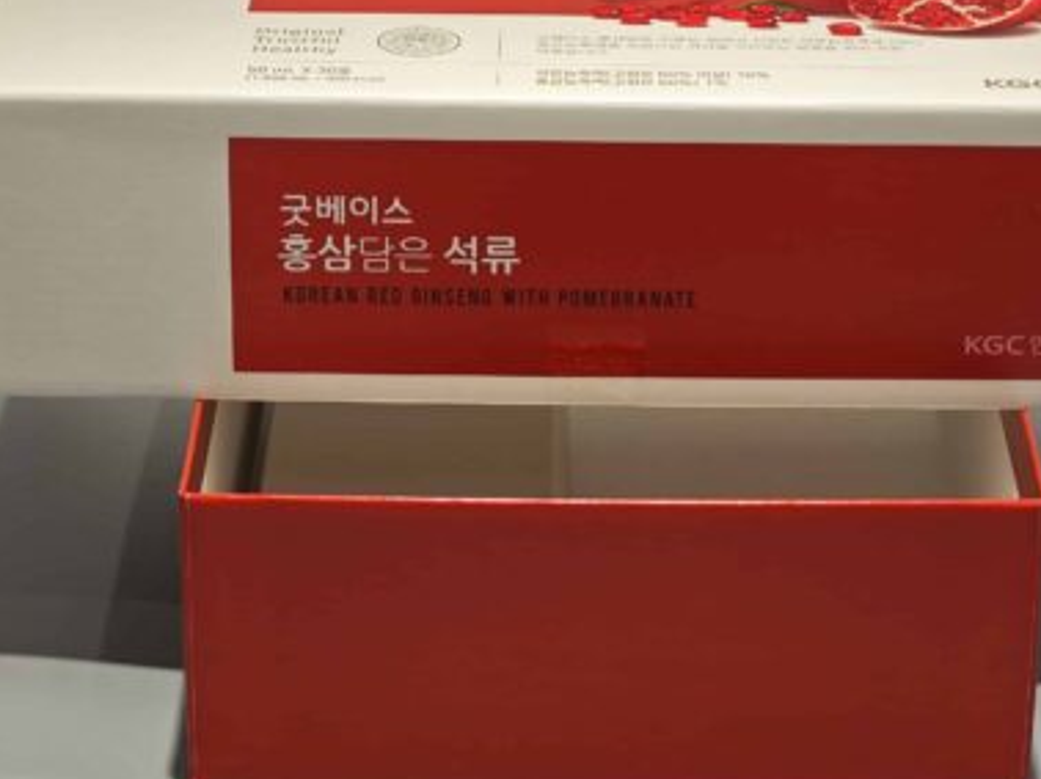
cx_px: 606
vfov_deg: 11.6
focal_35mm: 127
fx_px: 3817
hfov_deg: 15.5
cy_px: 248
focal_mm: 10.1
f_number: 2
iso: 100
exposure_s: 1/100
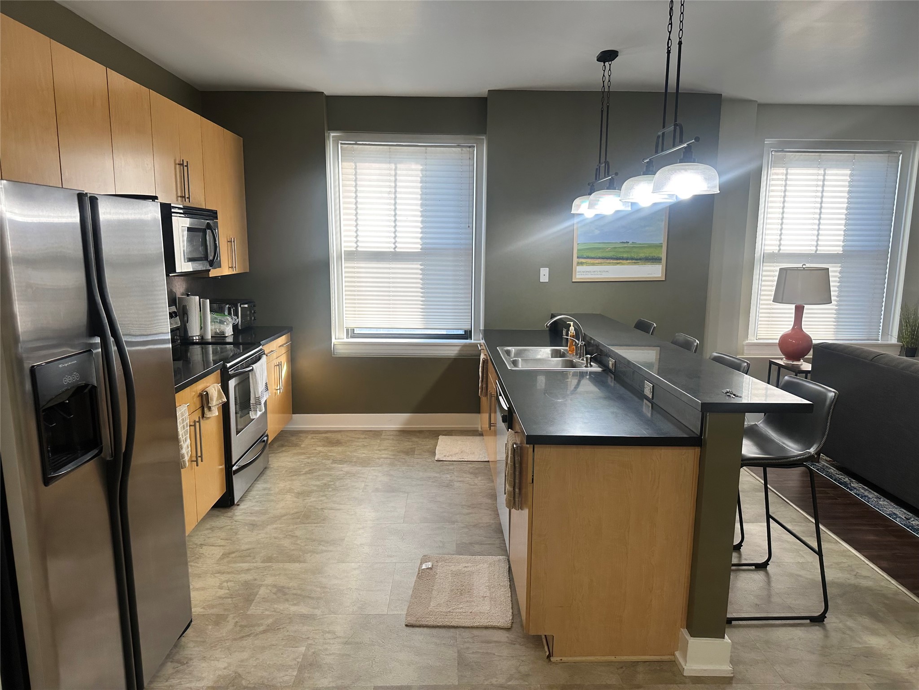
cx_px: 460
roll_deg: -0.9
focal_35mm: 24
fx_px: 637
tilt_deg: -9.6
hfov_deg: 71.6
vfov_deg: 56.8
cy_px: 345
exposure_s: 1/120
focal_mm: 6.86
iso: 125
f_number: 1.78
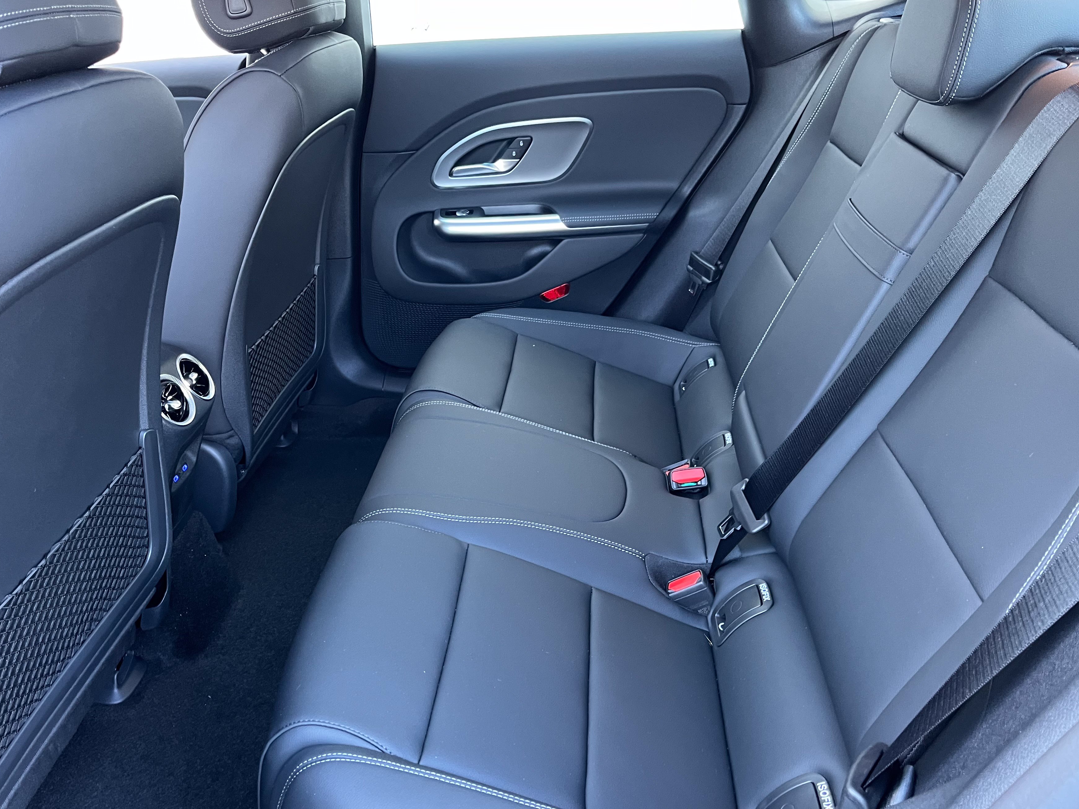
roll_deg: +1.5
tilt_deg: -23.5
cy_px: 427
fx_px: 935
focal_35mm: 30
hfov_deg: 59.8
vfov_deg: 46.8
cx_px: 475
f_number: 1.6
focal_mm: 5.1
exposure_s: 1/60
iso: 250
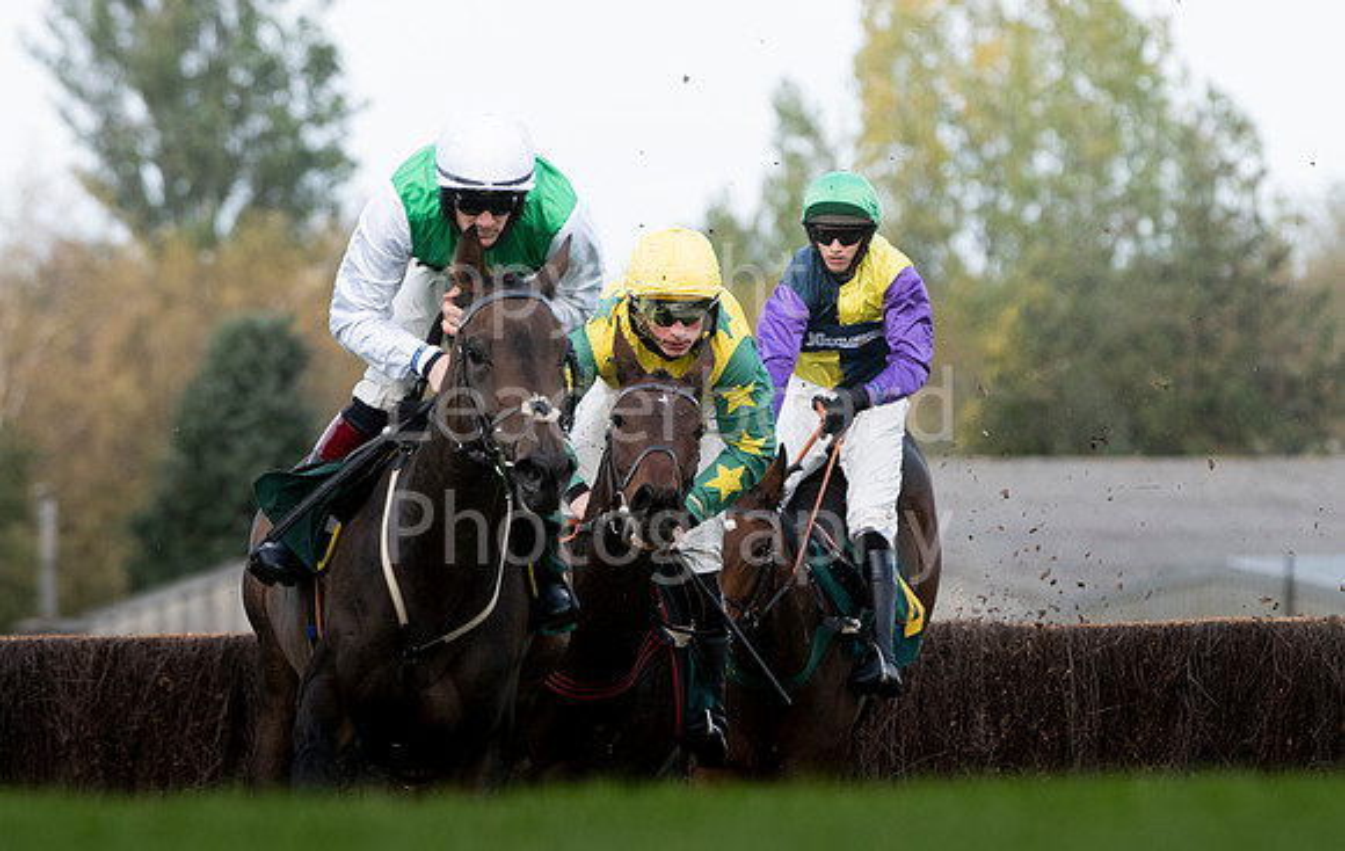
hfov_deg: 3.5
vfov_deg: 2.2
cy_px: 409
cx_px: 828
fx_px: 22079
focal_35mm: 600
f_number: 7.1
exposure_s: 1/1000
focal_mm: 320
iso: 1000
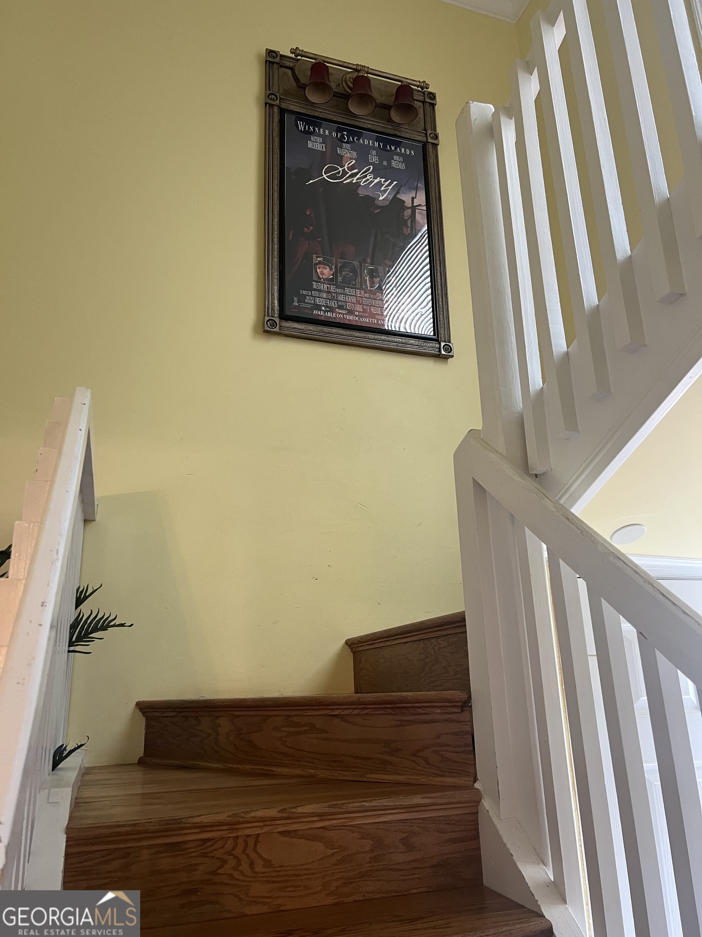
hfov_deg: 53.1
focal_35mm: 26
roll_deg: +0.7
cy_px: 468
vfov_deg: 67.3
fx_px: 703
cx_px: 351
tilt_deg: +20.5
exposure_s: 1/60
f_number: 1.5
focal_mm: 5.7
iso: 200
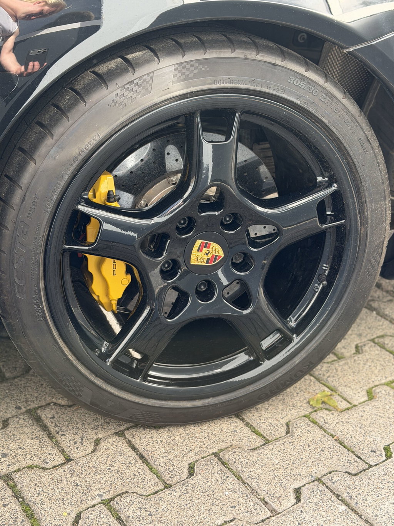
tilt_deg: -27.2
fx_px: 728
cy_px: 263
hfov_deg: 30.3
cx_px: 197
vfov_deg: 39.7
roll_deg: -3.9
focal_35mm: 48
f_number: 1.78
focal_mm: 6.76
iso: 64
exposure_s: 1/272
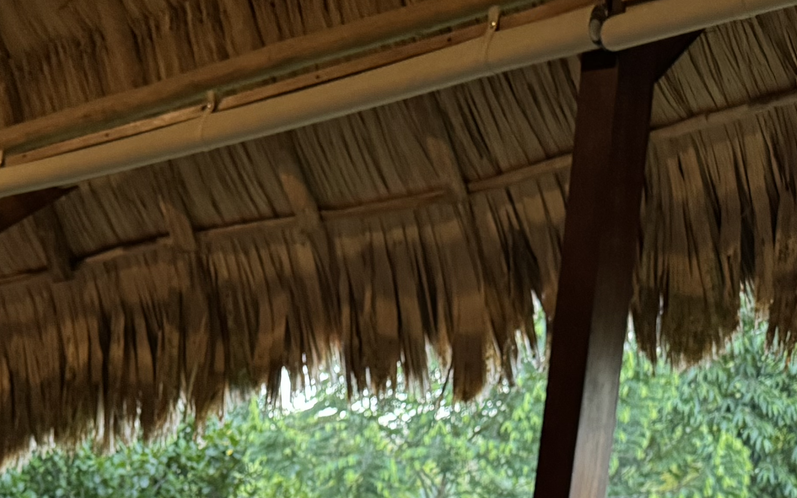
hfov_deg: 25.5
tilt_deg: -11.1
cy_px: 865
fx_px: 1716
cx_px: 104
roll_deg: -0.8
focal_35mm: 79
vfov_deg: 14.7
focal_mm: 6.76
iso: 640
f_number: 1.78
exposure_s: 1/40
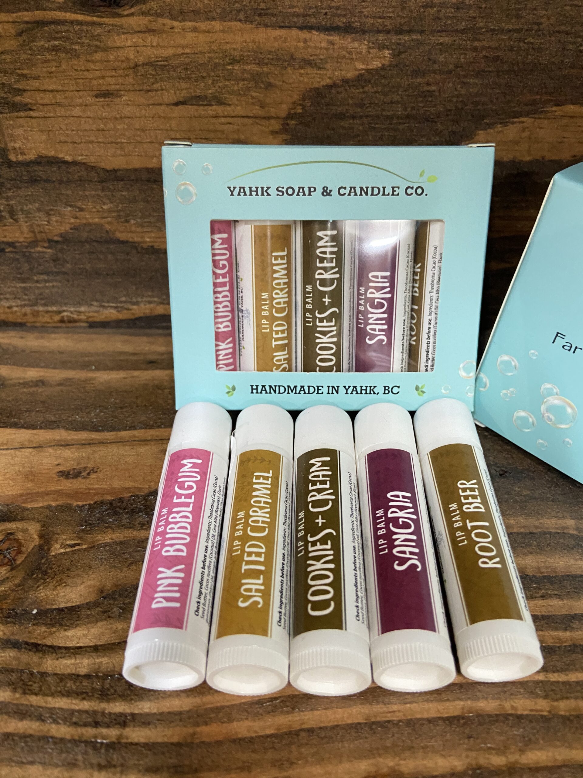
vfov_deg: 67.3
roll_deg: -0.2
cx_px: 292
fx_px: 584
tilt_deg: -42.8
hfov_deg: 53.1
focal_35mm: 26
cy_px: 389
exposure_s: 1/60
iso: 400
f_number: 1.8
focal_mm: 4.25
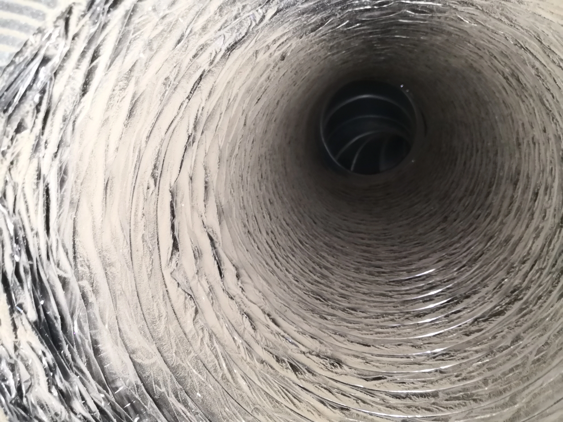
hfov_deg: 65.3
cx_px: 282
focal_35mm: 27
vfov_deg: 51.4
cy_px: 211
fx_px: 439
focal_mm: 3.95
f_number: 1.6
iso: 800
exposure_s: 1/17.1
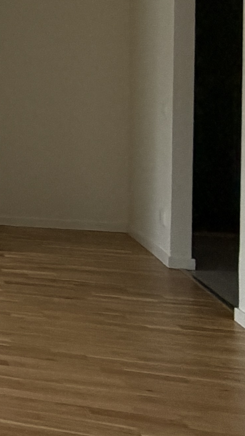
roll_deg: +1.7
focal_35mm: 66
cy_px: 87
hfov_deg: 11.3
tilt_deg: -3.3
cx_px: -481
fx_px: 762
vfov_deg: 31.1
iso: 200
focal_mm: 2.22
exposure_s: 1/121
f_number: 2.2
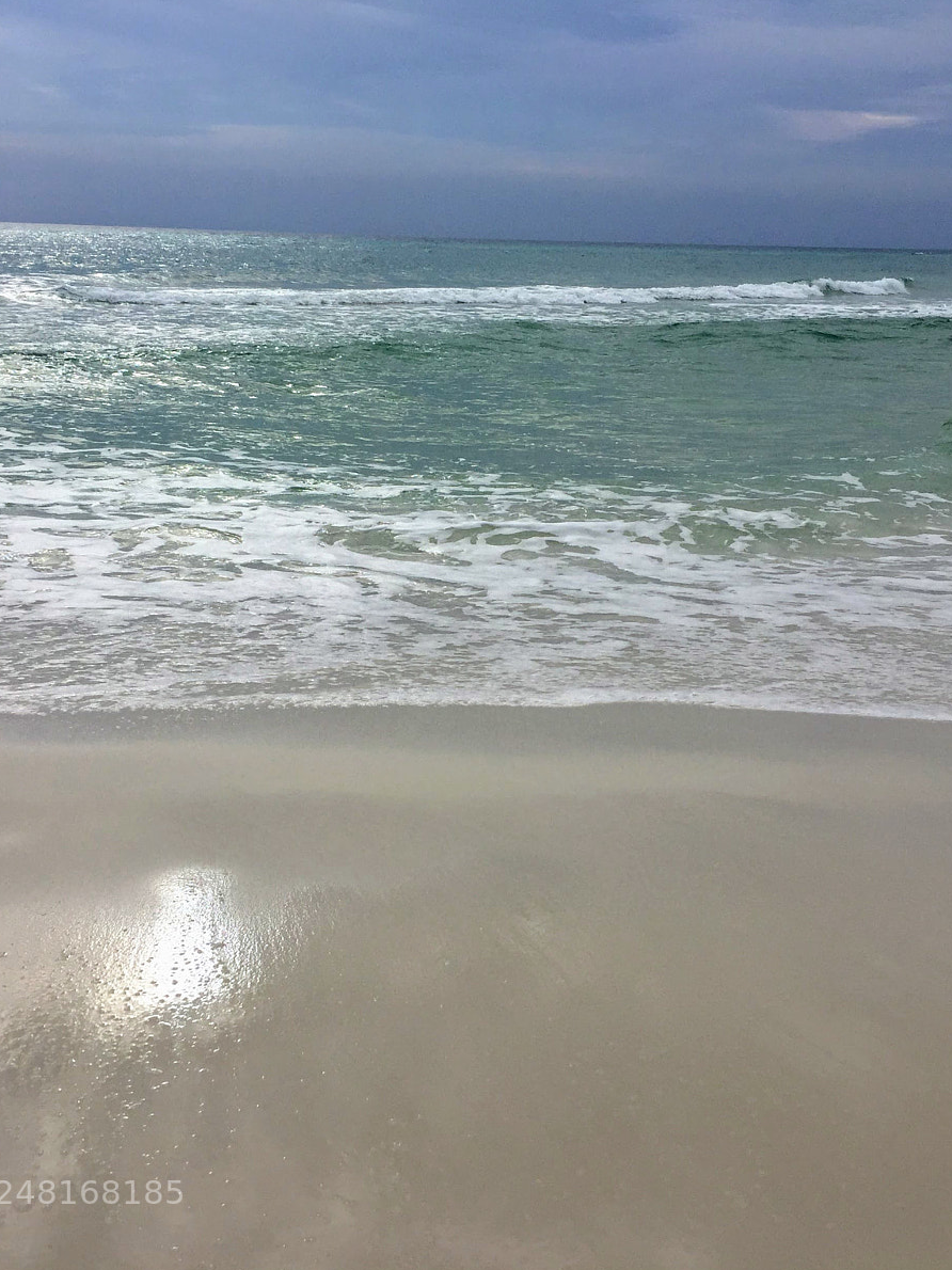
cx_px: 479
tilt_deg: -15.2
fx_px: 1431
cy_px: 636
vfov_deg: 47.9
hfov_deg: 36.8
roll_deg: -0.8
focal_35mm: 39
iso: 32
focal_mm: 4.15
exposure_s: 1/3968
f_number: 2.2
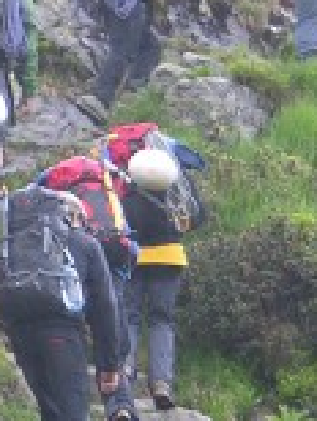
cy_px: 336
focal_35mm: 598
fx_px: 7282
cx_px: 71
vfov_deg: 3.3
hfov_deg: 2.5
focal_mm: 29.5
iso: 50
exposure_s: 1/82.5
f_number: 3.7
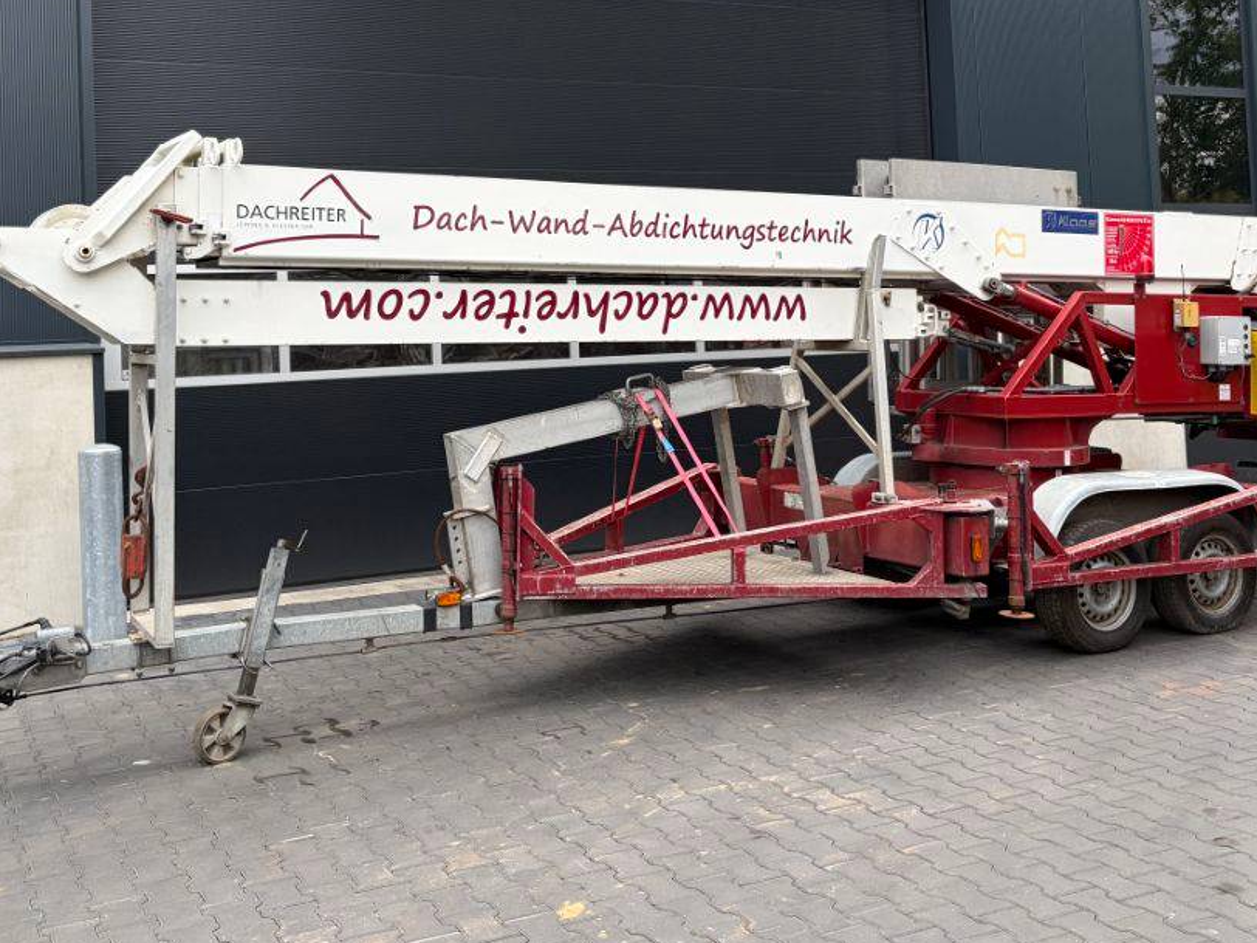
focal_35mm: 41
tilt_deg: +4.1
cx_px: 593
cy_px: 283
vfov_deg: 34.7
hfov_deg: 45.8
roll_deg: +3.0
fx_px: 1489
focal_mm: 5.96
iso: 50
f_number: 1.6
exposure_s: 1/1081
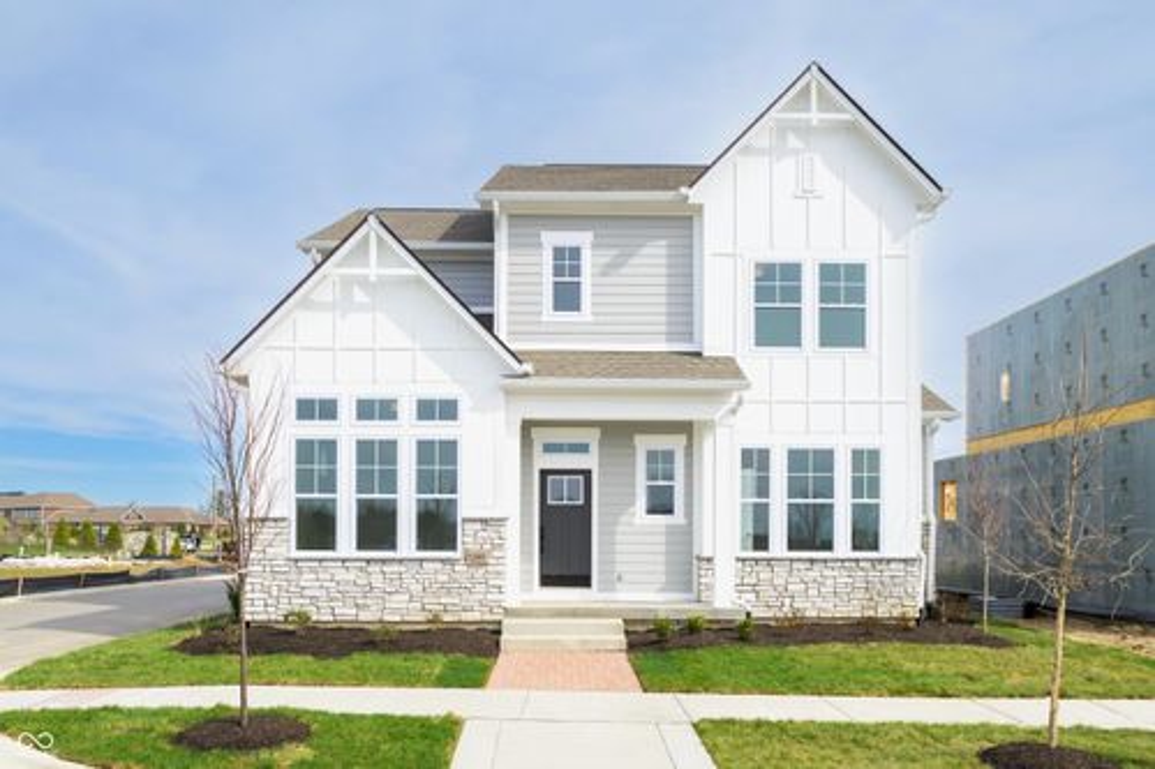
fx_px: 770
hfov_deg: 73.8
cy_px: 384
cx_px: 578
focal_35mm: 24
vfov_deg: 53.1
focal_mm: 24
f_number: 8
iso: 100
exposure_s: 1/160
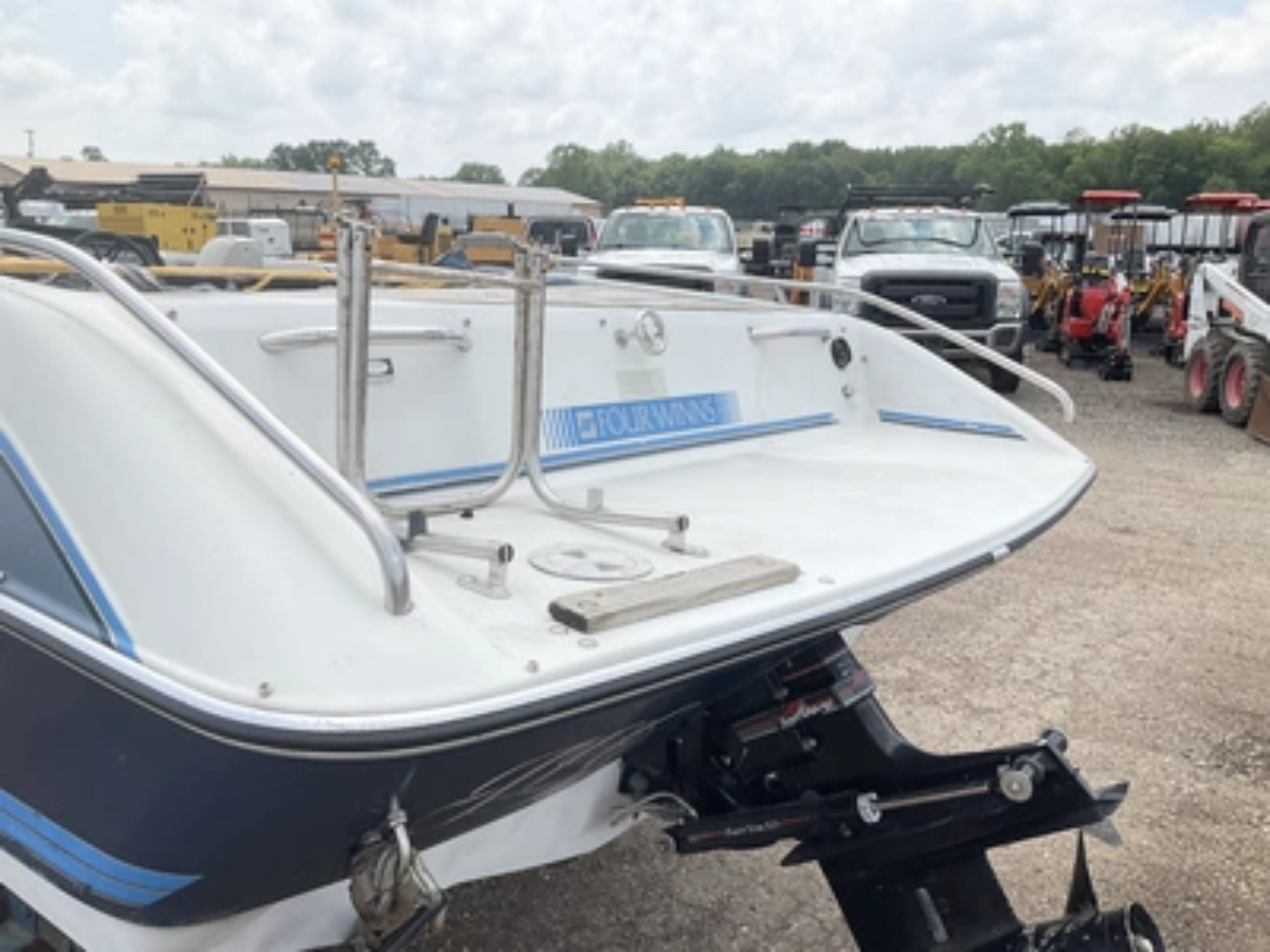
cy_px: 476
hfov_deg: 61.7
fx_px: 1064
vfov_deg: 48.2
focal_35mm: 29
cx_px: 635
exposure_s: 1/2427
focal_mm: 3
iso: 25
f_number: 1.8
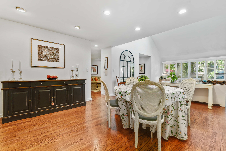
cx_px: 113
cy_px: 76
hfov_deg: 96.7
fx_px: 100
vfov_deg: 73.7
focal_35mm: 16
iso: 400
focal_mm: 16
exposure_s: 1/125
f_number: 8
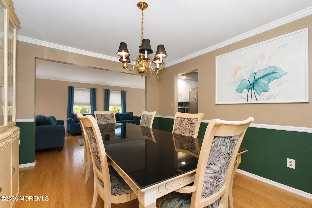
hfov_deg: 100.4
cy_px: 104
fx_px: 130
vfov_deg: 77.3
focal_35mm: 15
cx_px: 156
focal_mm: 10
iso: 2000
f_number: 8
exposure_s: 1/60
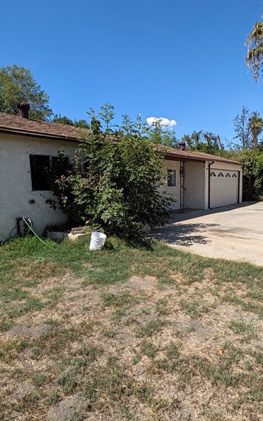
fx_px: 241
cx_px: 132
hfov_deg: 57.2
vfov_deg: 82.3
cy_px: 220
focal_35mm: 21
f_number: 1.7
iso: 52
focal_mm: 2.02
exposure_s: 1/4184
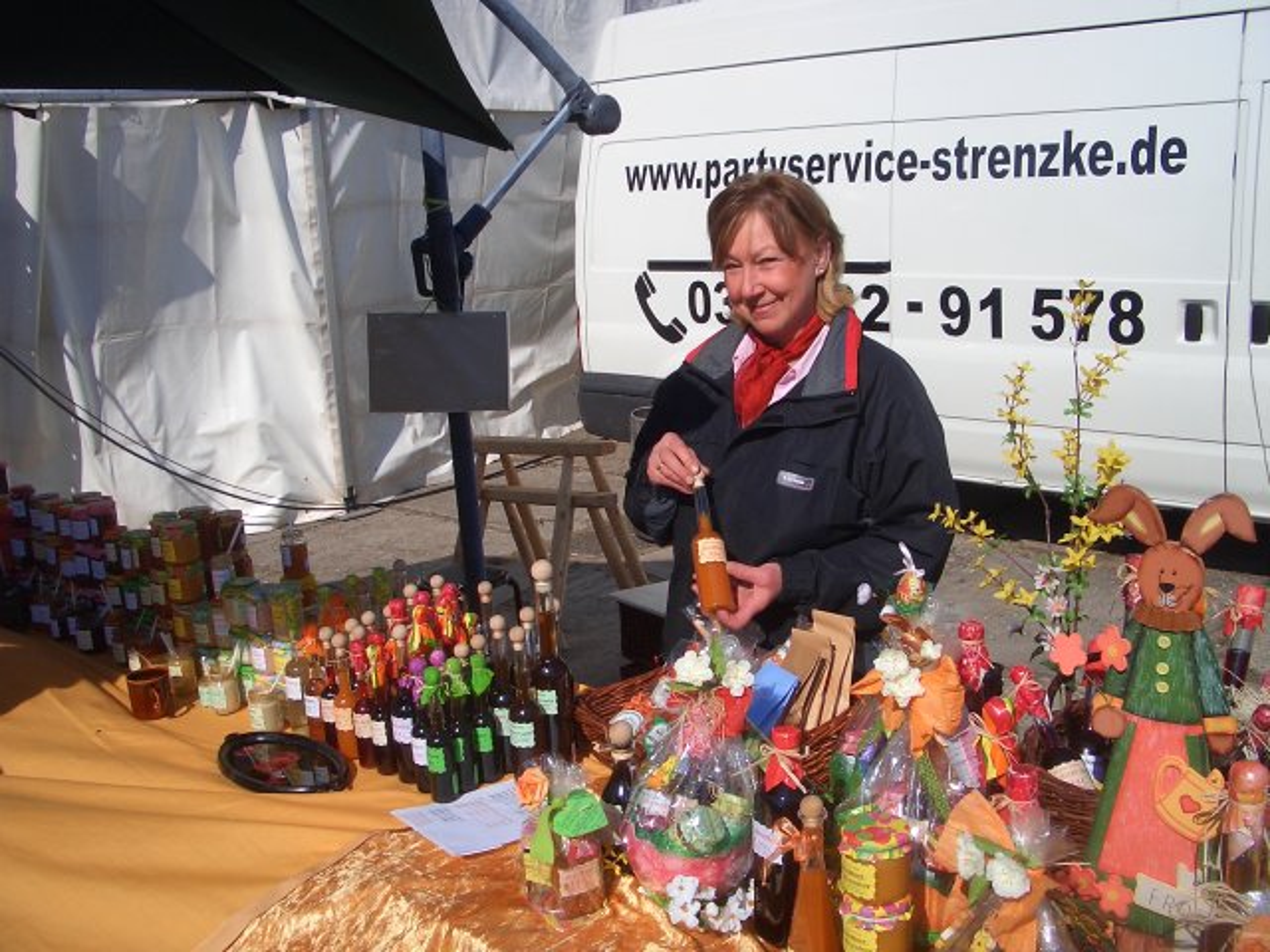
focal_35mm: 35
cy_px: 476
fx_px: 1284
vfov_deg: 40.7
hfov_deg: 52.6
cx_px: 635
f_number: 4.3
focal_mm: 5.8
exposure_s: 1/1000
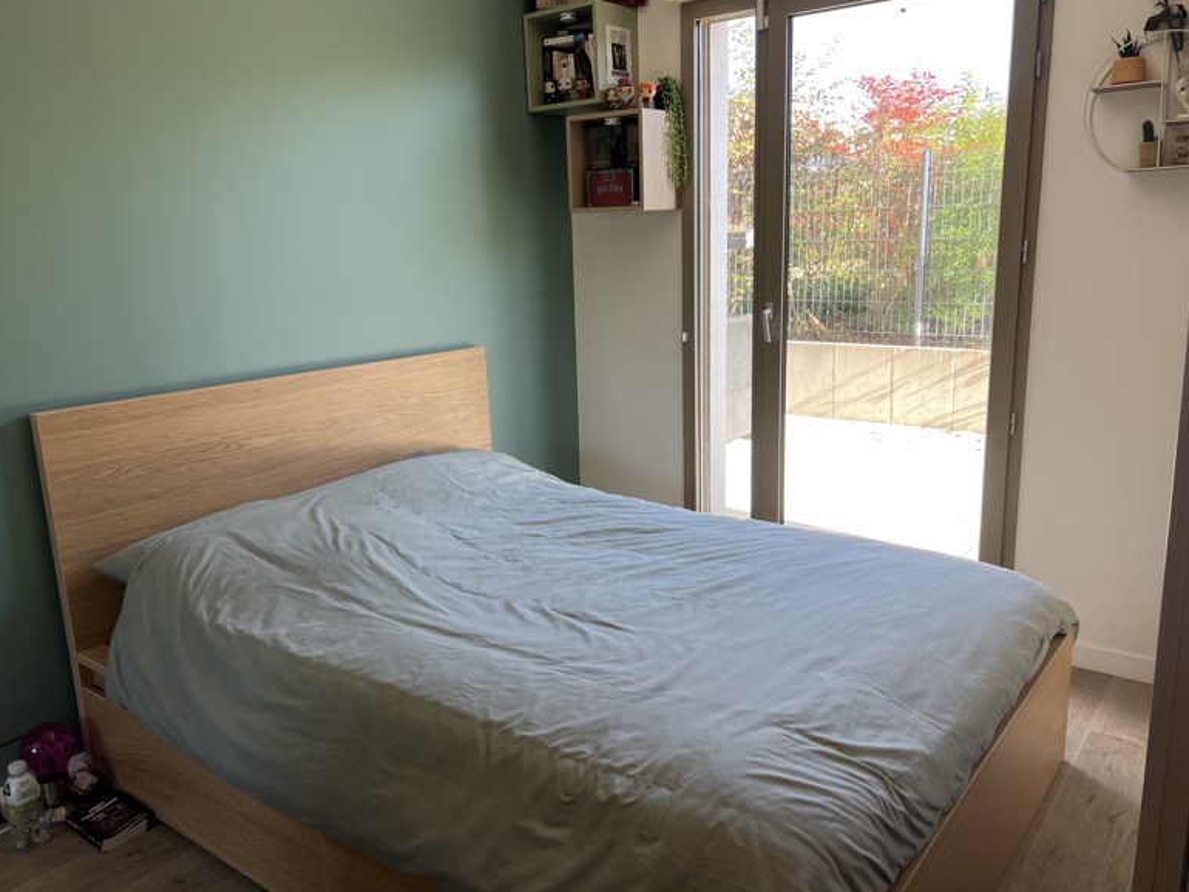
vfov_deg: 51.4
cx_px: 598
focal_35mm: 27
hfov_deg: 65.3
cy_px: 432
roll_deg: +2.1
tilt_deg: -13.3
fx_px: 928
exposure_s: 1/121
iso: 32
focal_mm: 5.7
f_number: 1.5
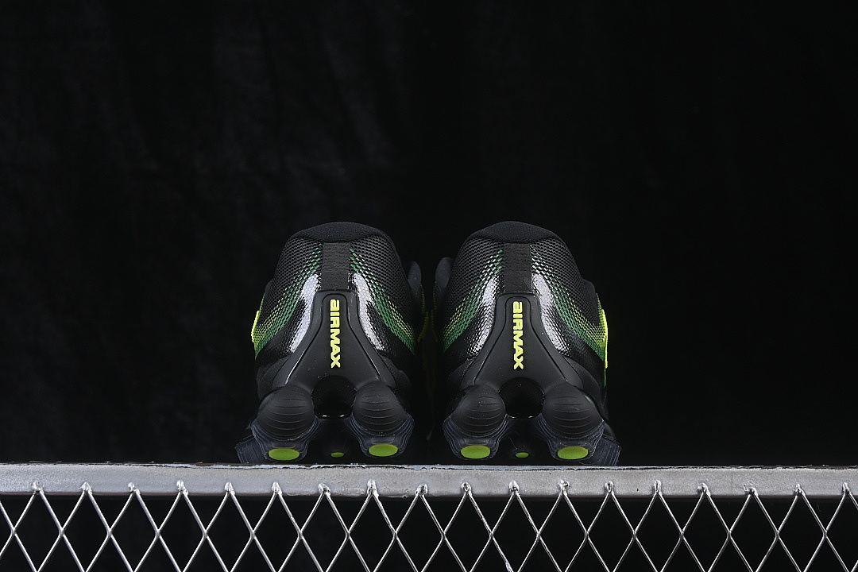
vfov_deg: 18.2
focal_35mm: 75
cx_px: 429
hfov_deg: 27.0
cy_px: 286
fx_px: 1787
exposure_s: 1/60
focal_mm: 50
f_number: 6.3
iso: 160
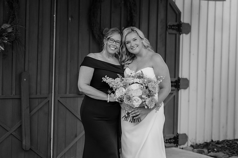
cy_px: 79
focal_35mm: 75
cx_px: 119
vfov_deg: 18.2
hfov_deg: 27.0
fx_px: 496
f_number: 1.8
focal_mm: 50
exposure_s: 1/4000
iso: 1000
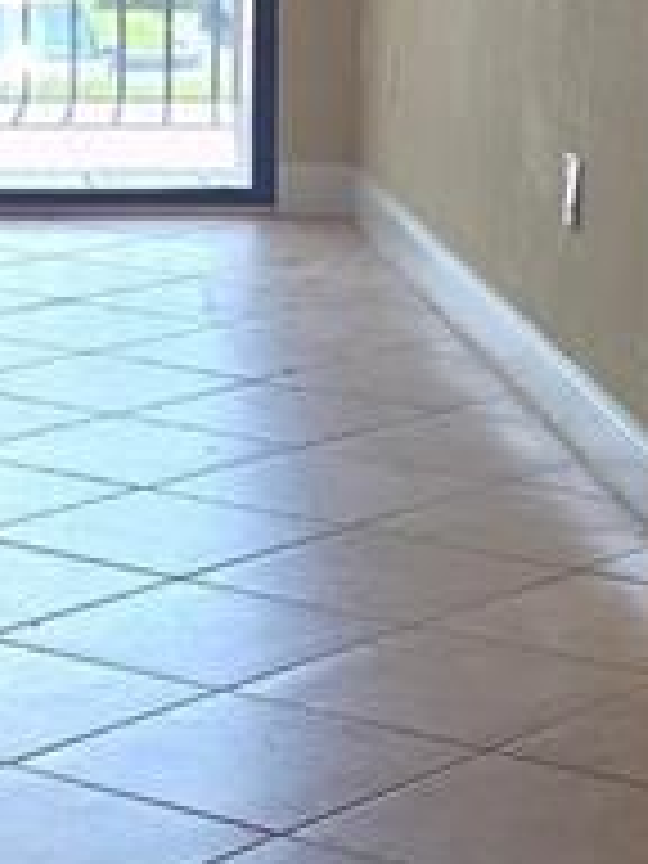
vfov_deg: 13.7
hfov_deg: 10.3
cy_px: 441
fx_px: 3594
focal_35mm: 144
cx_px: 351
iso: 64
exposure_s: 1/120
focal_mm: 5.4
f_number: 1.8
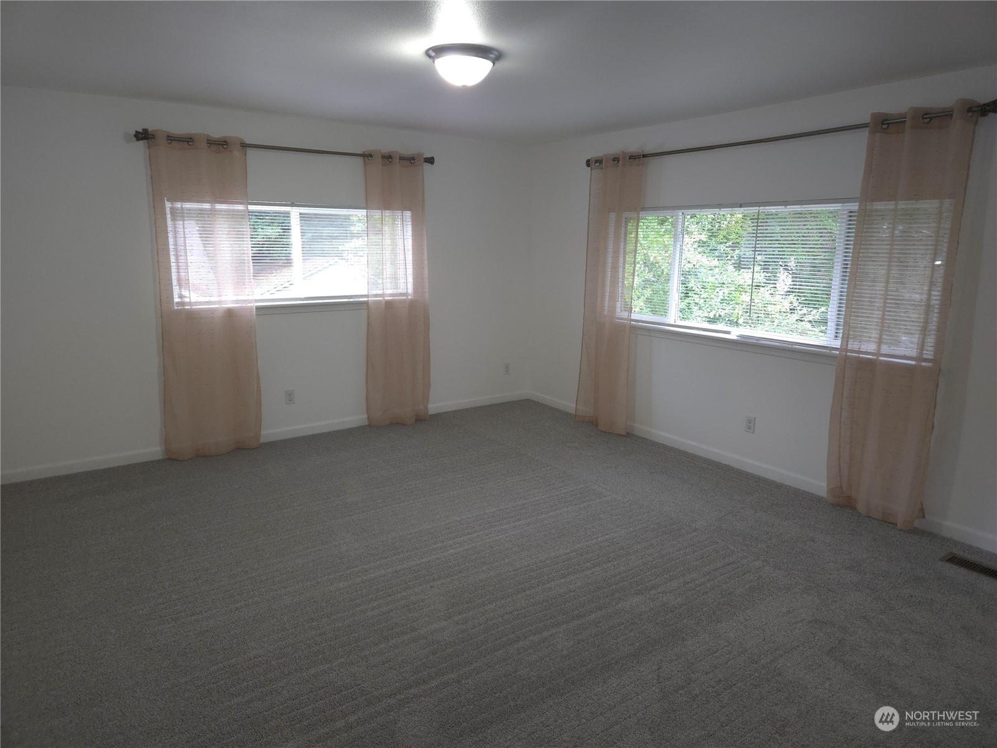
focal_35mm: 23
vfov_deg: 58.9
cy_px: 374
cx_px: 498
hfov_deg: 73.9
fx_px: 662
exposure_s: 1/24
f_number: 1.8
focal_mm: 5.4
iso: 320
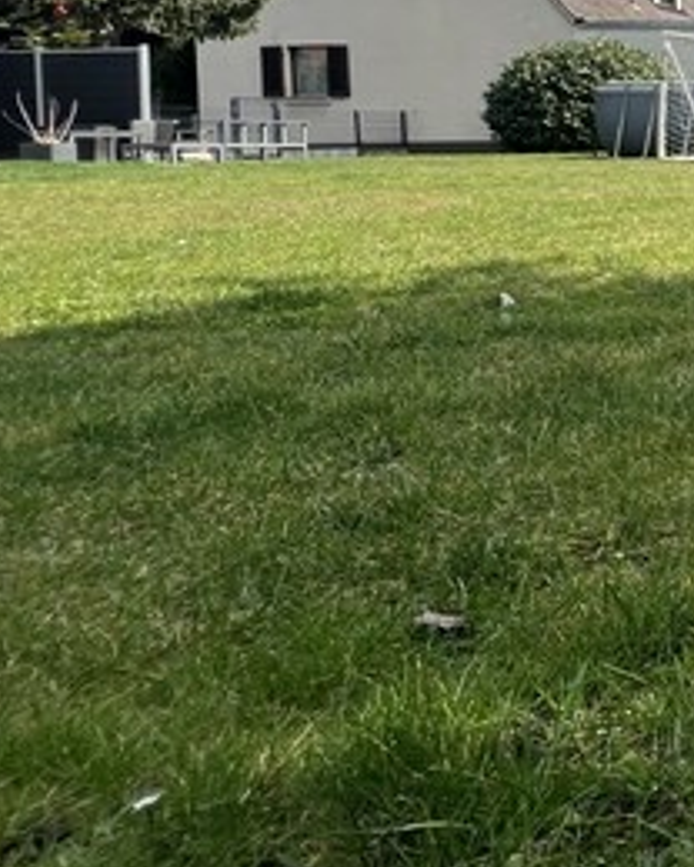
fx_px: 1001
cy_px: 187
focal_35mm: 39
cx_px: 1174
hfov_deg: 23.9
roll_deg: +1.1
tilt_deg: -3.5
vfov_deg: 44.8
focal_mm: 1.57
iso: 32
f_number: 1.8
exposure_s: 1/1119
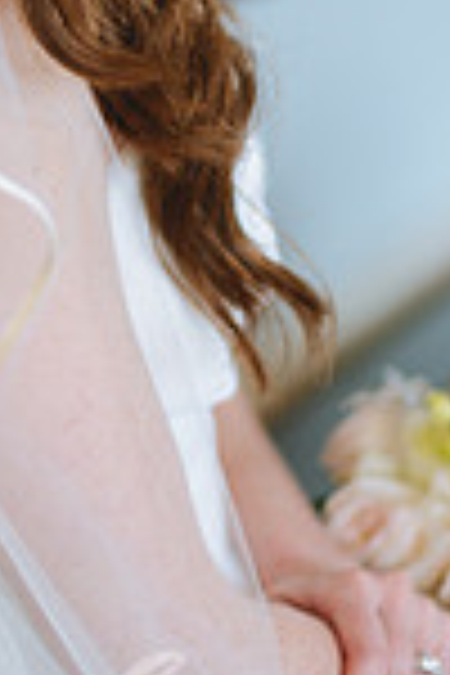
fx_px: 2812
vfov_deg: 13.4
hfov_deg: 9.1
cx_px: 52
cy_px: -45
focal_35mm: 150
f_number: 2
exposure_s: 1/100
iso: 250
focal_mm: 50
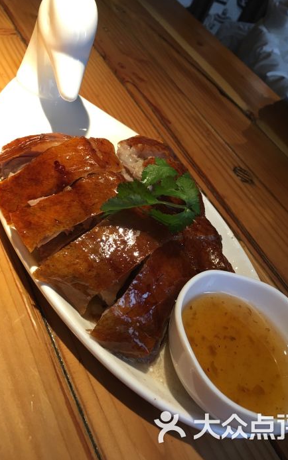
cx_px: 146
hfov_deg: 40.6
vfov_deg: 61.2
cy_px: 229
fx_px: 389
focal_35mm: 31
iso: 40
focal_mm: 4.15
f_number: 2.2
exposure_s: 1/17
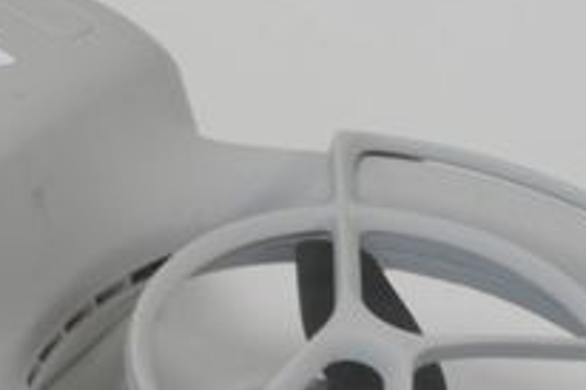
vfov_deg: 7.6
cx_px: -310
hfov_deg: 11.0
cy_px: 465
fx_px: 2928
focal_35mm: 180
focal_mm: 29
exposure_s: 2
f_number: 22
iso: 50
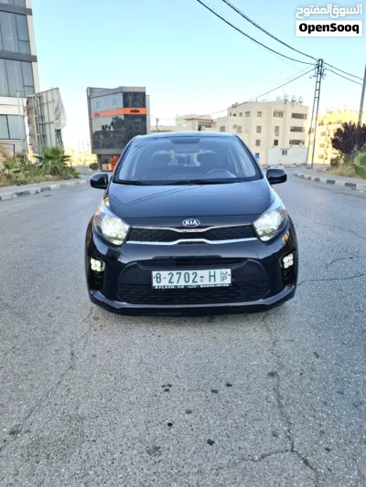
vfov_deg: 73.9
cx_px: 183
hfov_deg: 58.9
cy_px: 244
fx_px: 324
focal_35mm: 23
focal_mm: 5.54
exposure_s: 1/769
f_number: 1.8
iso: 50
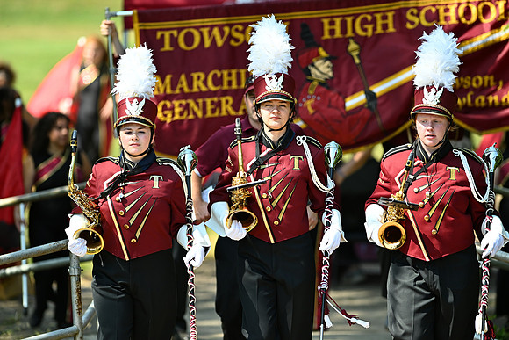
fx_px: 4242
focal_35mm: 300
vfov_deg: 4.6
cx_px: 254
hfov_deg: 6.9
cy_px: 170
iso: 450
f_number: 3.2
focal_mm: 300
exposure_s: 1/2500
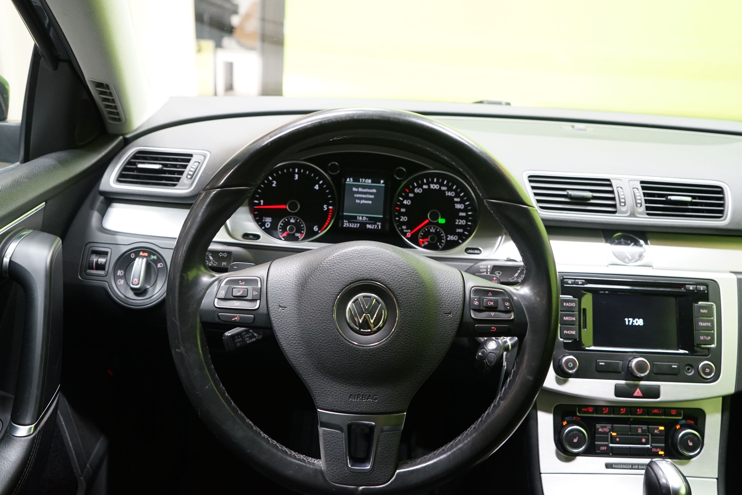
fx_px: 618
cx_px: 371
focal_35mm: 30
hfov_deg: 61.9
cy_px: 248
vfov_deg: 43.6
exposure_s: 1/25
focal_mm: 30
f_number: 4.5
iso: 2000
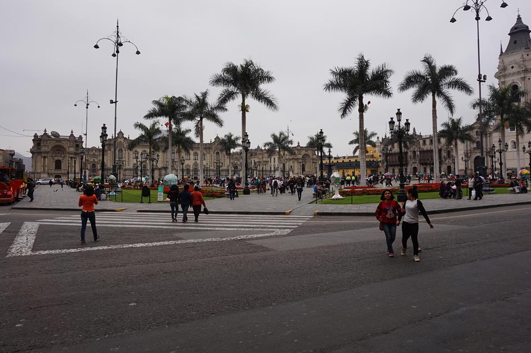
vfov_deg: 47.8
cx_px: 269
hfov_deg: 67.4
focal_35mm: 27
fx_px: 398
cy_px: 159
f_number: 11
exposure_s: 1/80
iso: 100
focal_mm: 16
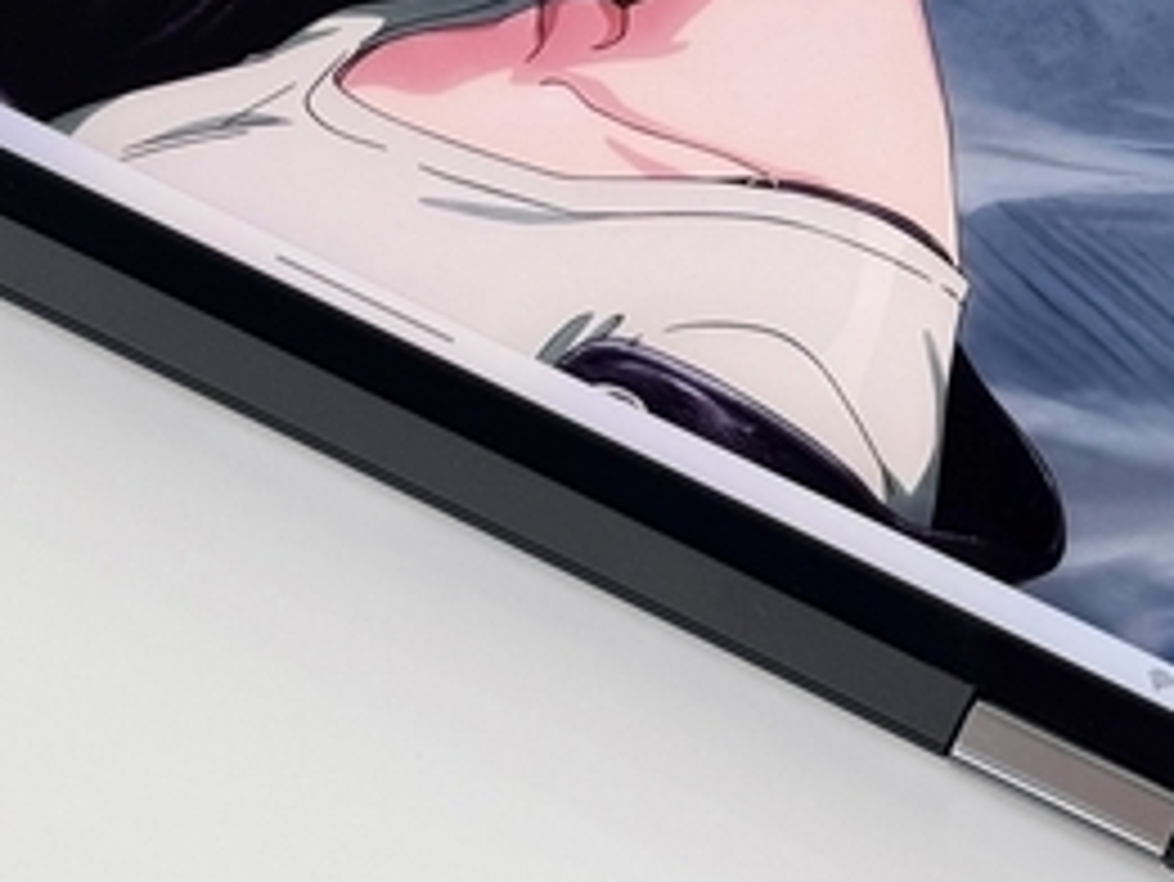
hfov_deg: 13.4
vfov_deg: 9.9
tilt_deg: -65.7
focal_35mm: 147
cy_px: -189
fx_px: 4988
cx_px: 643
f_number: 1.78
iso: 50
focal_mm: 6.76
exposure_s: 1/100
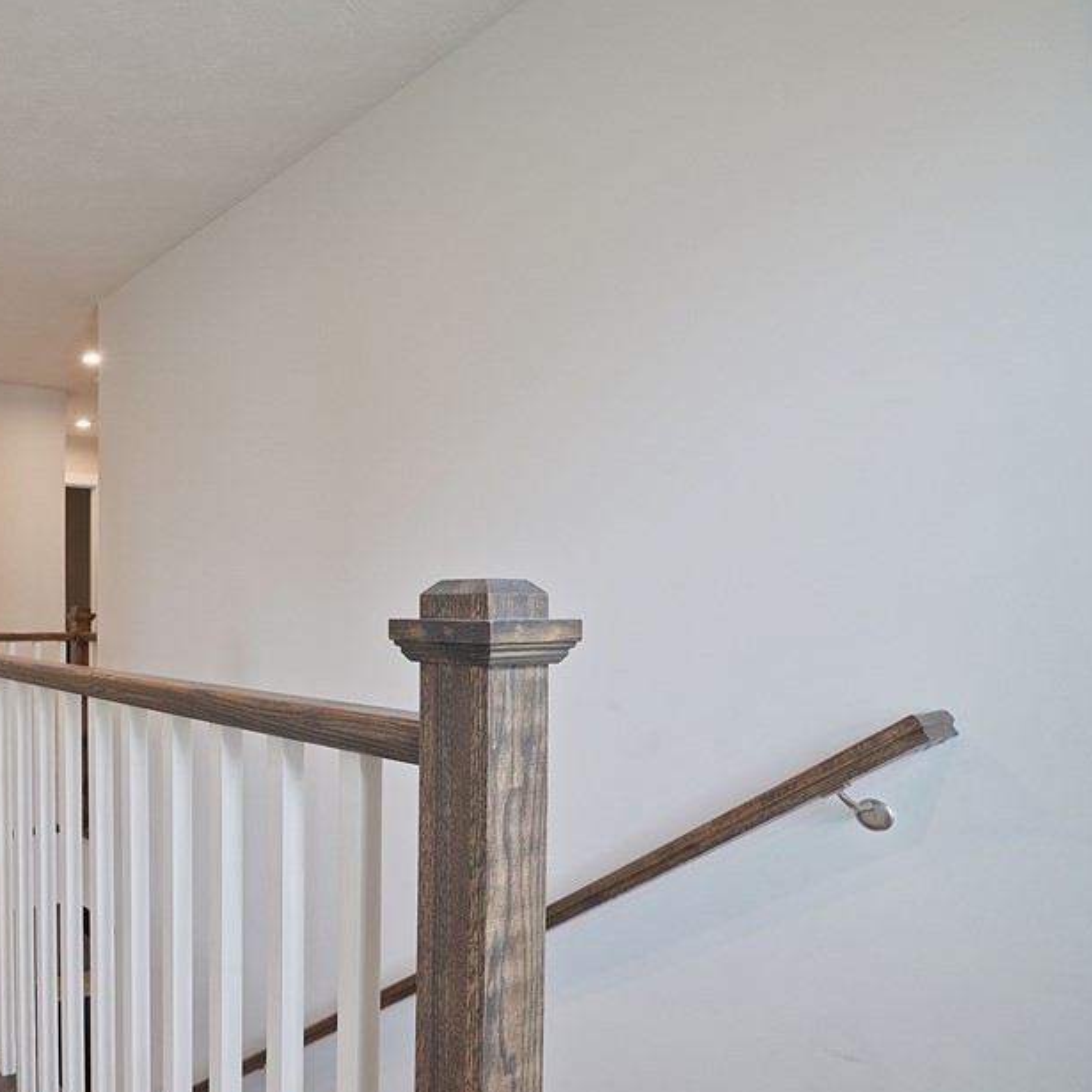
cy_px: 596
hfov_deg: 57.4
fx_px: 857
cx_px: 144
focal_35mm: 24
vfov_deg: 64.9
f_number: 6.3
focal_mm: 16
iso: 400
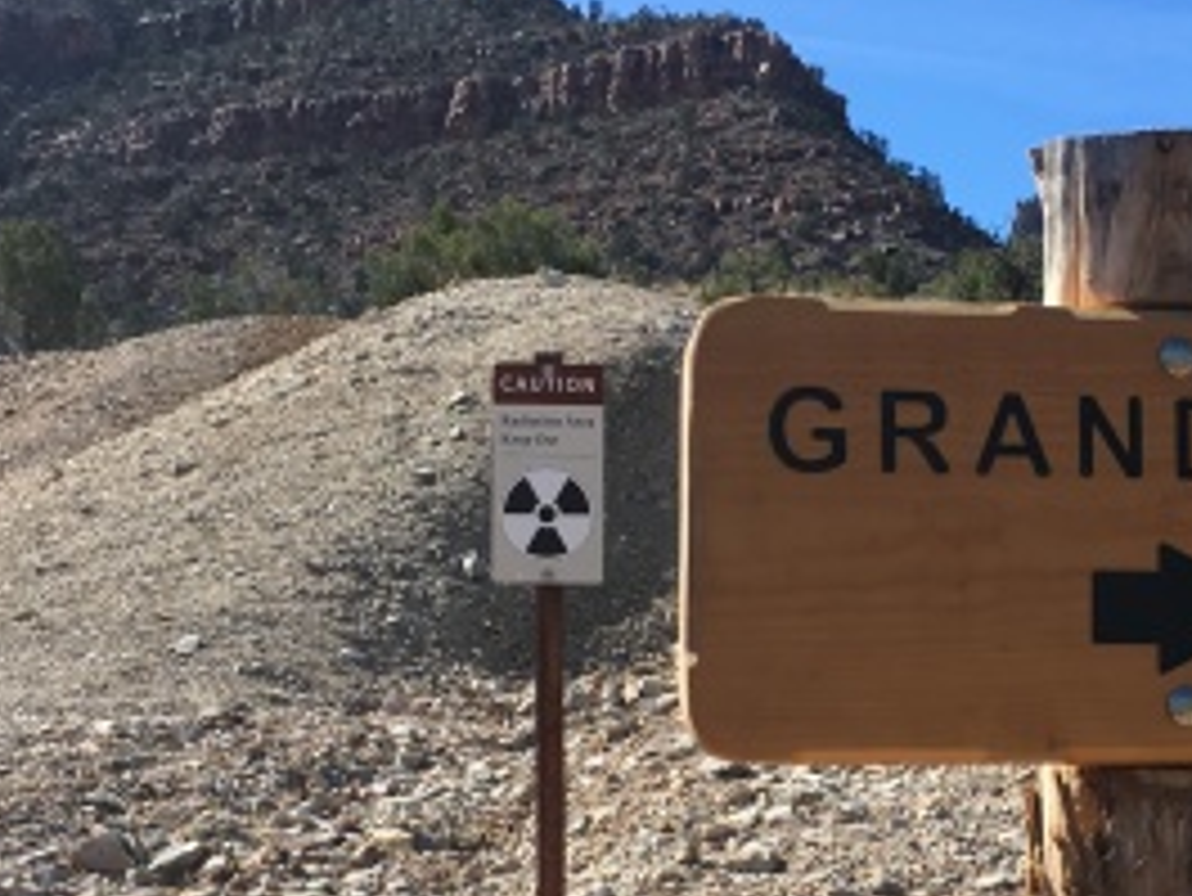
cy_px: 653
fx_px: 2412
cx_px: 936
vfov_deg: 20.9
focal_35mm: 70
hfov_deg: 27.3
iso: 25
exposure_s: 1/1115
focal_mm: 4.15
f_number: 2.2
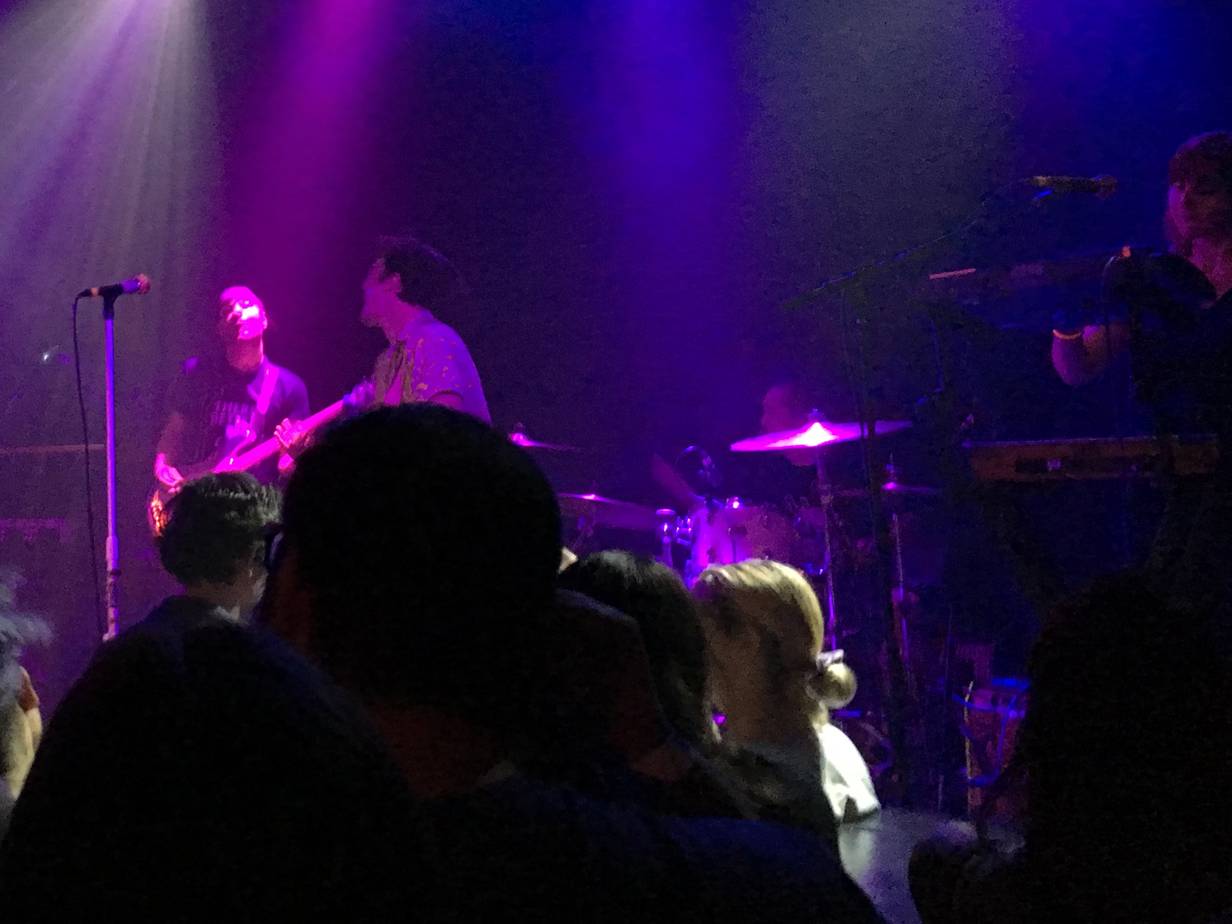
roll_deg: +0.7
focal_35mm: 51
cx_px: 212
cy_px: 192
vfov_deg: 28.0
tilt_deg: +9.5
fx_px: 1815
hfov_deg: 36.0
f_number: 2.2
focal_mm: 4.15
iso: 200
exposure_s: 1/15
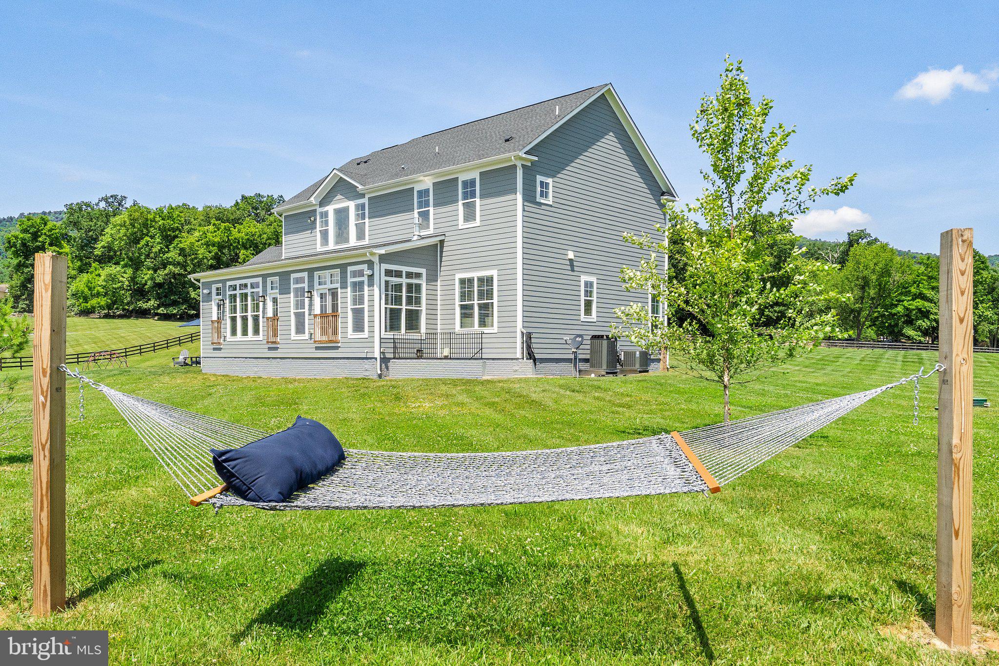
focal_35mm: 28
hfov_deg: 65.5
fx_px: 777
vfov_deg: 46.4
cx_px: 500
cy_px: 333
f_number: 8
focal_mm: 19
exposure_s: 1/2000
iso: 640
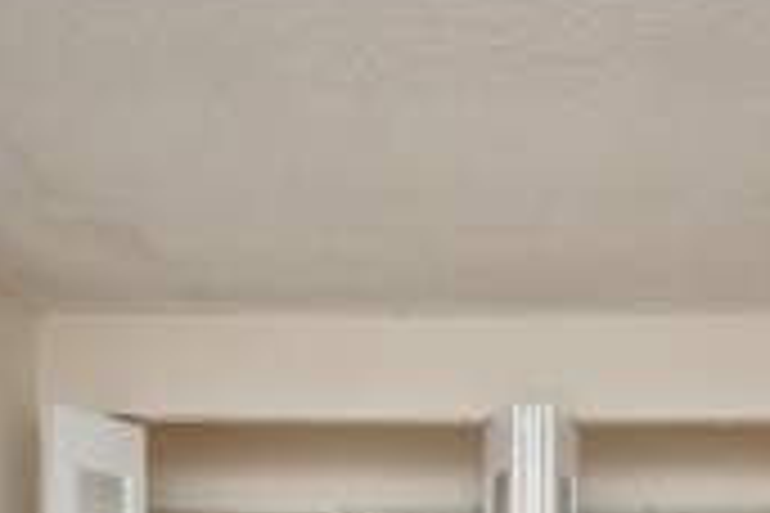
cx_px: 527
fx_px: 898
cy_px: 657
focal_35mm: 42
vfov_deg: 27.1
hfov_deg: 45.5
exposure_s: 1/200
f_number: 4.5
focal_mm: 10
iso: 800
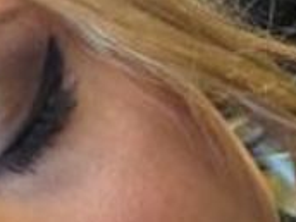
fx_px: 1112
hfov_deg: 15.2
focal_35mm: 130
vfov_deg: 11.1
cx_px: 143
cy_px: 299
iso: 200
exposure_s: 1/20
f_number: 2.4
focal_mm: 4.28
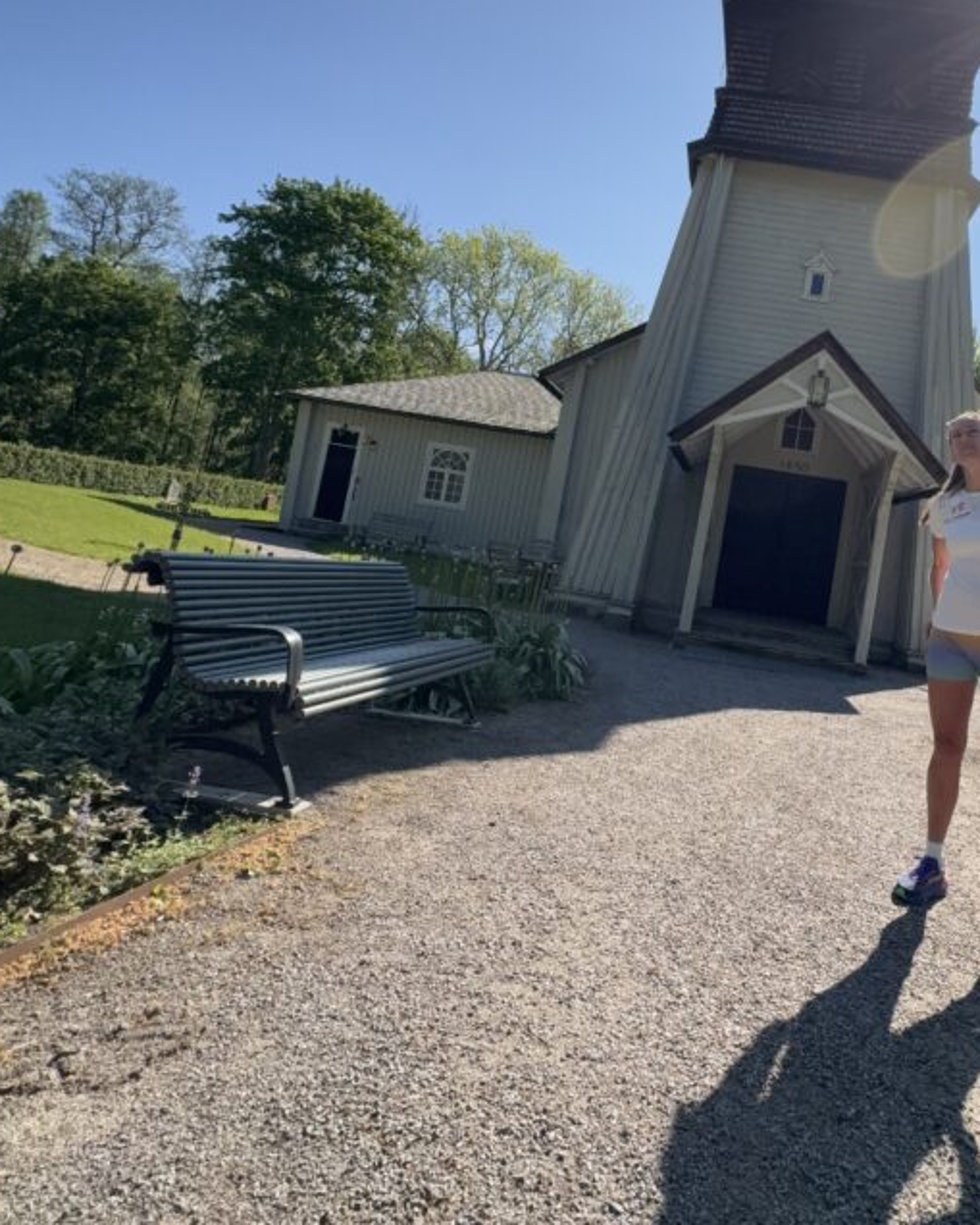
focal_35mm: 22
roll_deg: -9.8
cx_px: 712
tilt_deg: +5.3
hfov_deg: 60.3
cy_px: 485
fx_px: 797
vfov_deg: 74.2
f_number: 2.2
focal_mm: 2.22
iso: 64
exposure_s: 1/1748
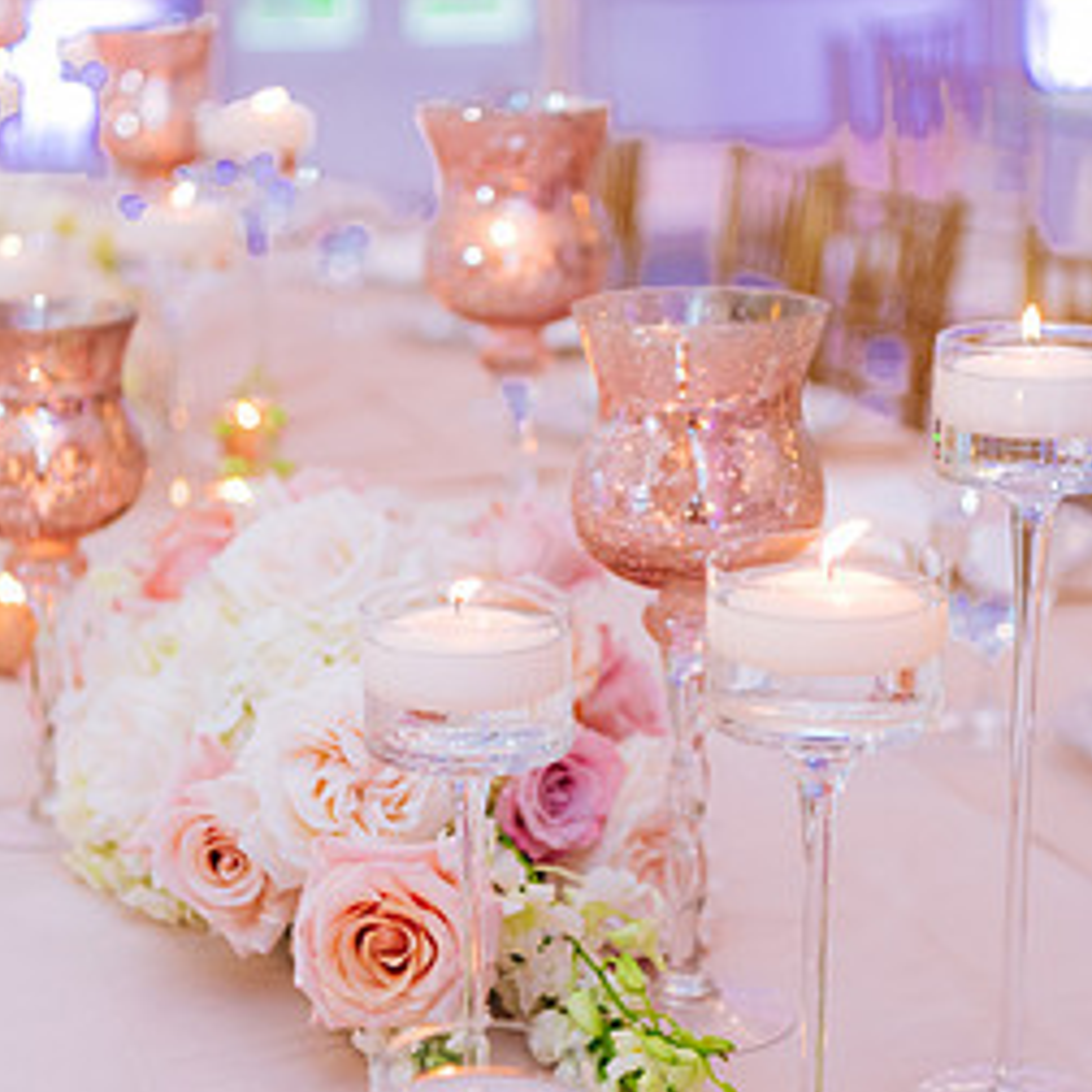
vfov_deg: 20.4
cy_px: 646
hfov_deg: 20.4
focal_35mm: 85
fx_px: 3034
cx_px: 494
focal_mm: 56
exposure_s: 1/200
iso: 800
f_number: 2.8
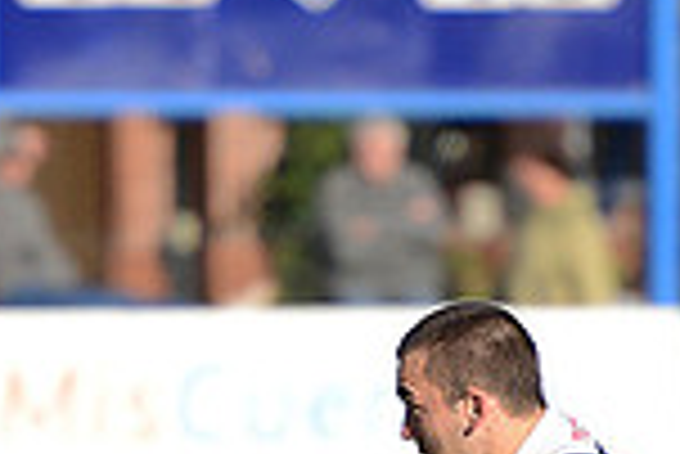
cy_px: 726
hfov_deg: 2.7
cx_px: 914
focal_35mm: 767
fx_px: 14501
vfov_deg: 1.8
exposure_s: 1/1600
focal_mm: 200
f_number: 2.8
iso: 250
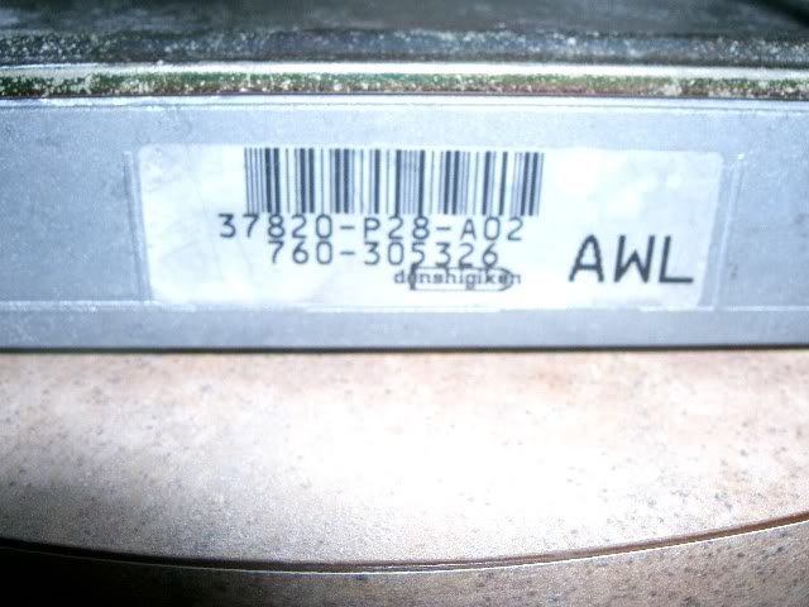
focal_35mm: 39
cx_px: 404
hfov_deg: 47.9
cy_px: 304
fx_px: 911
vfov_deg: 36.8
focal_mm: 8
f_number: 4.8
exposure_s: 1/50
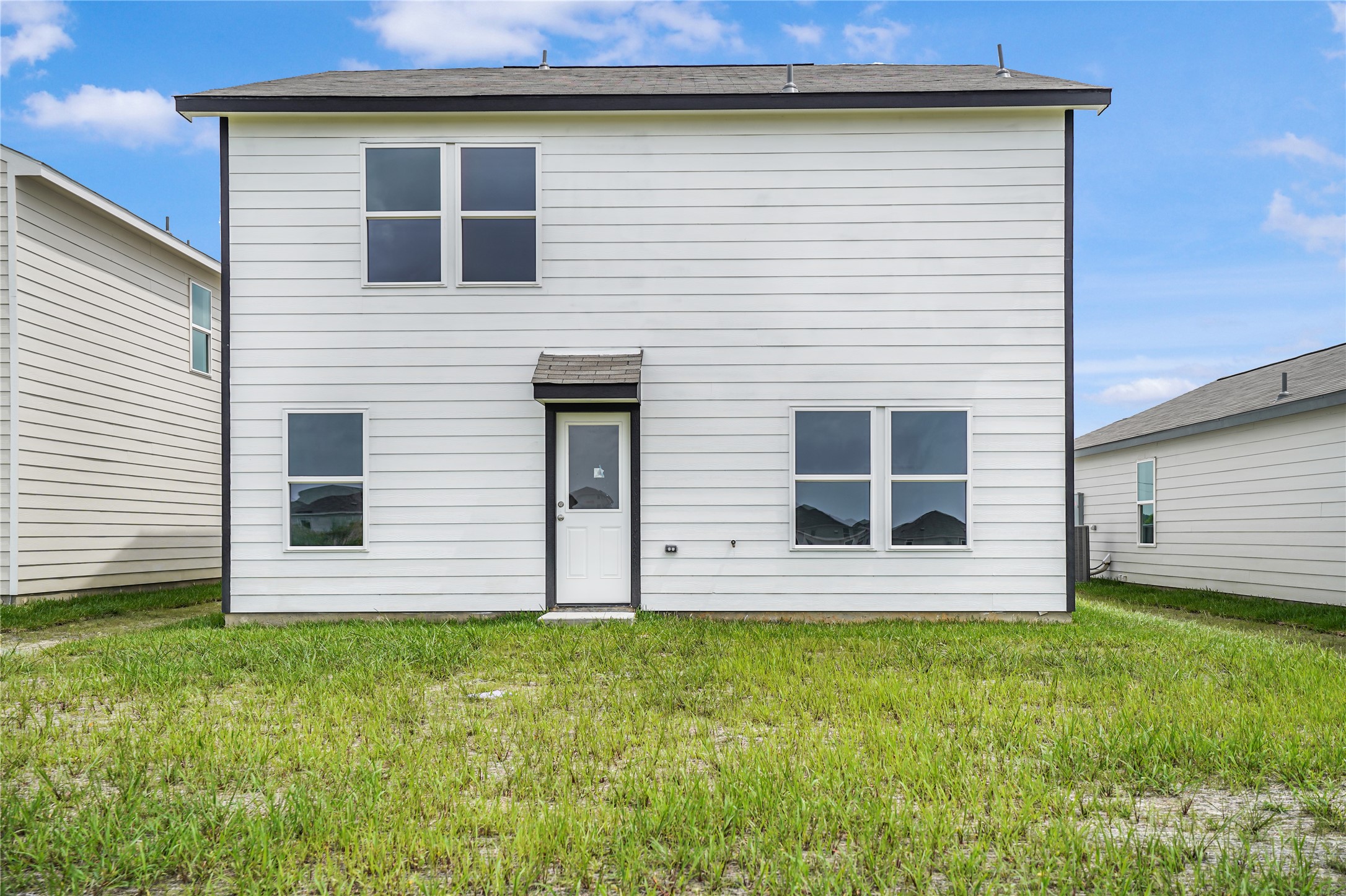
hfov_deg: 57.2
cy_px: 448
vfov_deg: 40.0
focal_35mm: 33
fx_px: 1233
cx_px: 673
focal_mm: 33
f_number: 3.5
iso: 100
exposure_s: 1/5000
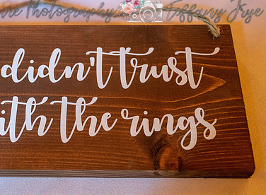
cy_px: 59
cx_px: 54
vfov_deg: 20.9
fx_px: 526
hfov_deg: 27.8
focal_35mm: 69
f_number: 2.8
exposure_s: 1/125
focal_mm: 38
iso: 2800
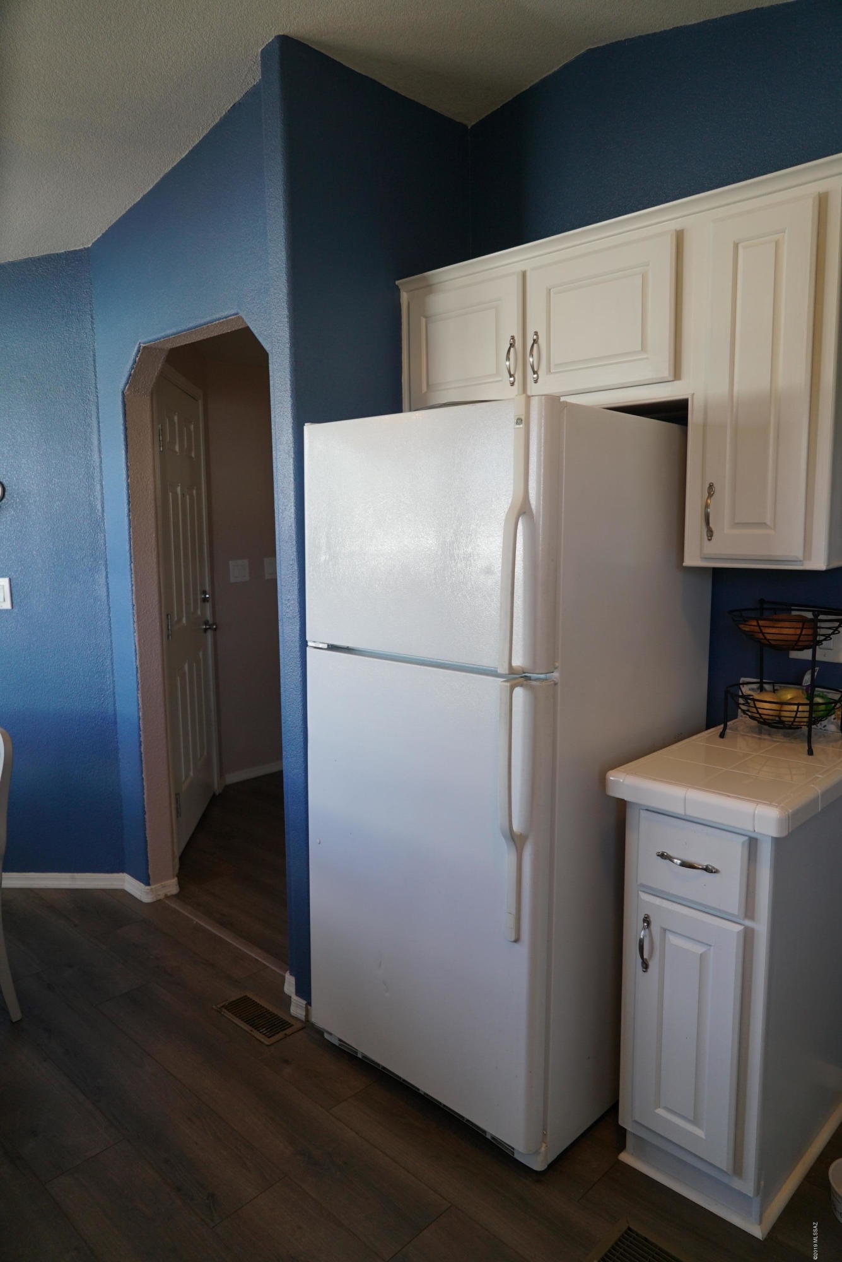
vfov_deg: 73.7
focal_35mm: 24
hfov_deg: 53.2
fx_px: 841
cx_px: 421
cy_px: 631
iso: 400
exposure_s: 1/160
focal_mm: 24
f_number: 4
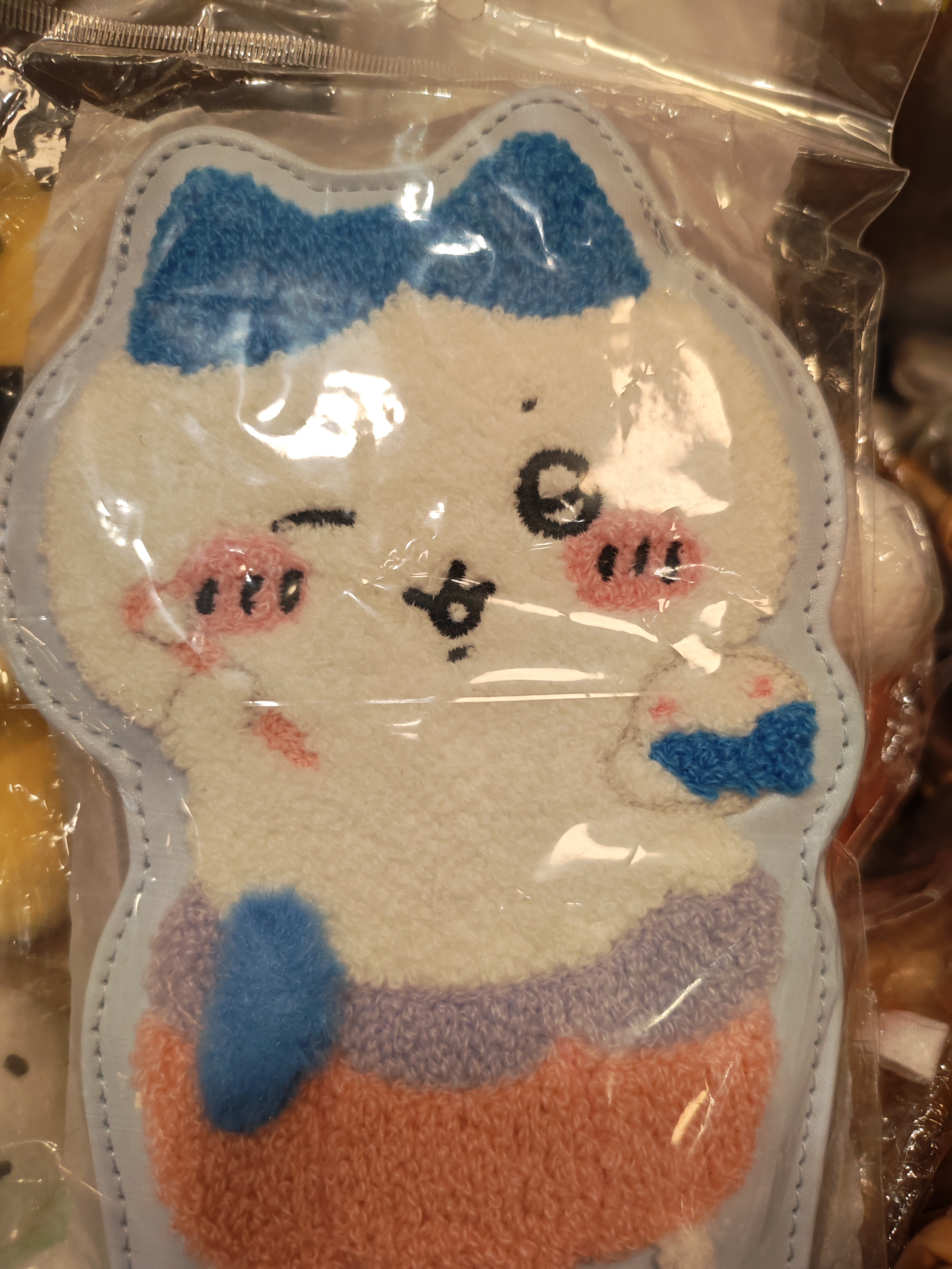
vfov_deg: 71.6
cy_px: 634
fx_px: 880
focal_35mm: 24
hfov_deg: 56.8
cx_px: 476
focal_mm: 6.12
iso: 400
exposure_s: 1/100
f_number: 1.9
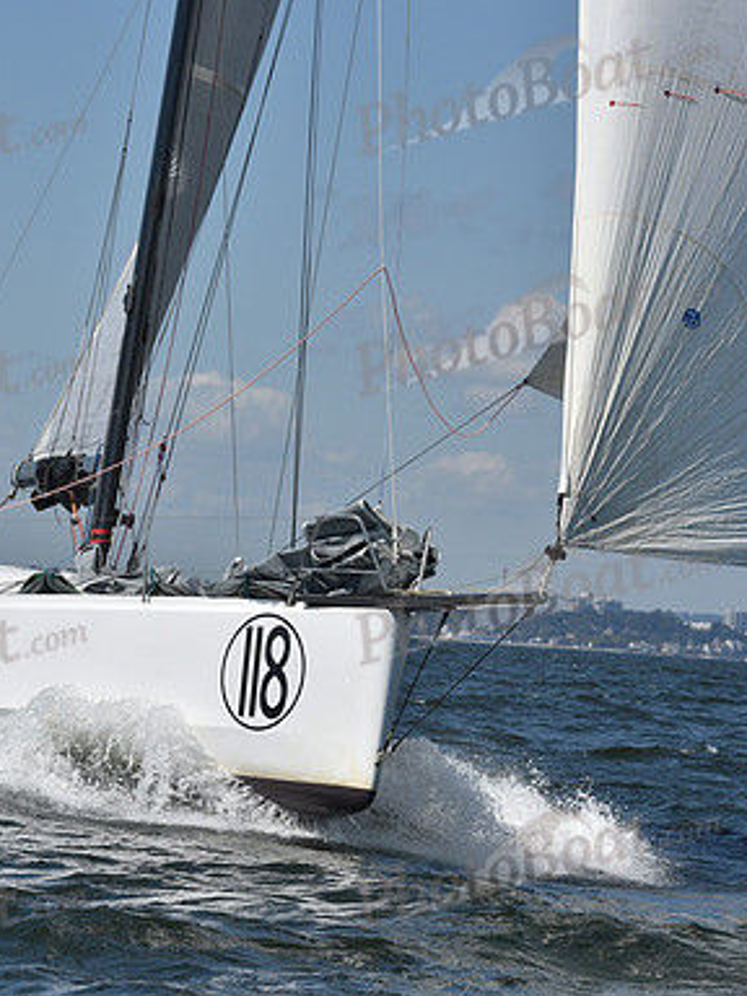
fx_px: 5438
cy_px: 499
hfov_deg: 7.9
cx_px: 223
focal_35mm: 189
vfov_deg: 10.5
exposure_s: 1/1250
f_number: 11
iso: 320
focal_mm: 130
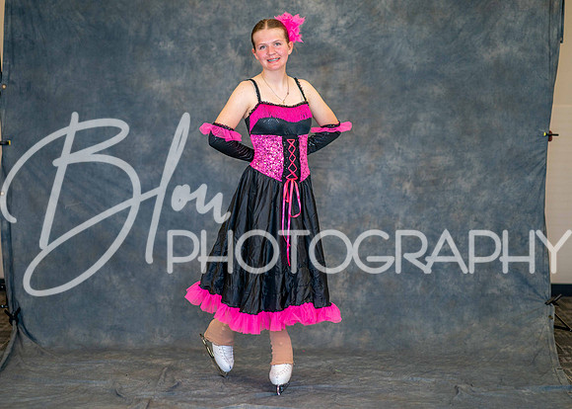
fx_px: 1527
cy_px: 193
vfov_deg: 15.2
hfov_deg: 21.2
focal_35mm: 94
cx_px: 249
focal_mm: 85
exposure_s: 1/250
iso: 400
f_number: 1.4
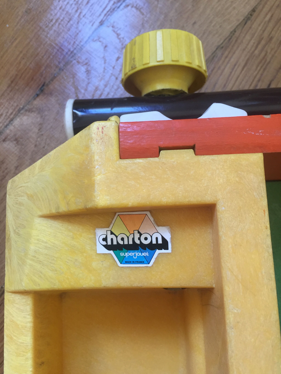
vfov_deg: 61.7
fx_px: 314
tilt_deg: -79.7
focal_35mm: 29
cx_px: 140
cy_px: 187
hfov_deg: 48.2
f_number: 2.2
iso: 160
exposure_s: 1/33
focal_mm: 4.15
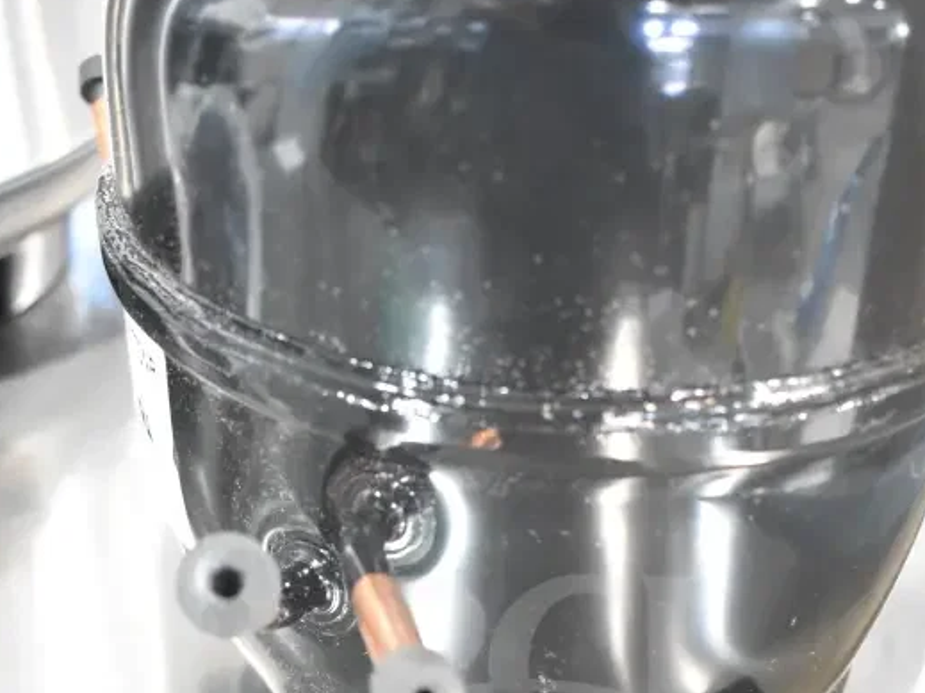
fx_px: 1630
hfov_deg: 31.6
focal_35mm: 61
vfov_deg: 22.9
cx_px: 531
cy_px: 717
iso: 6400
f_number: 4.5
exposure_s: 1/80
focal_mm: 24
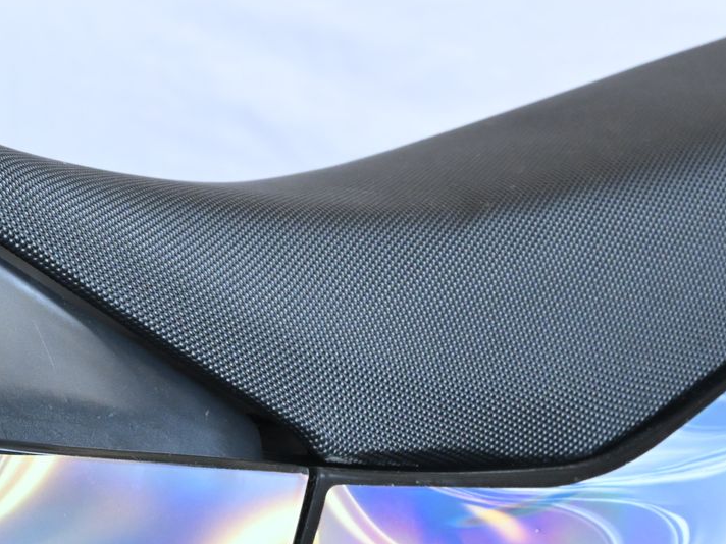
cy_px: 637
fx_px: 5830
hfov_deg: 7.1
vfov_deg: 5.3
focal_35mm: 278
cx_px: 268
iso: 2800
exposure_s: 1/60
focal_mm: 103
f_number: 10
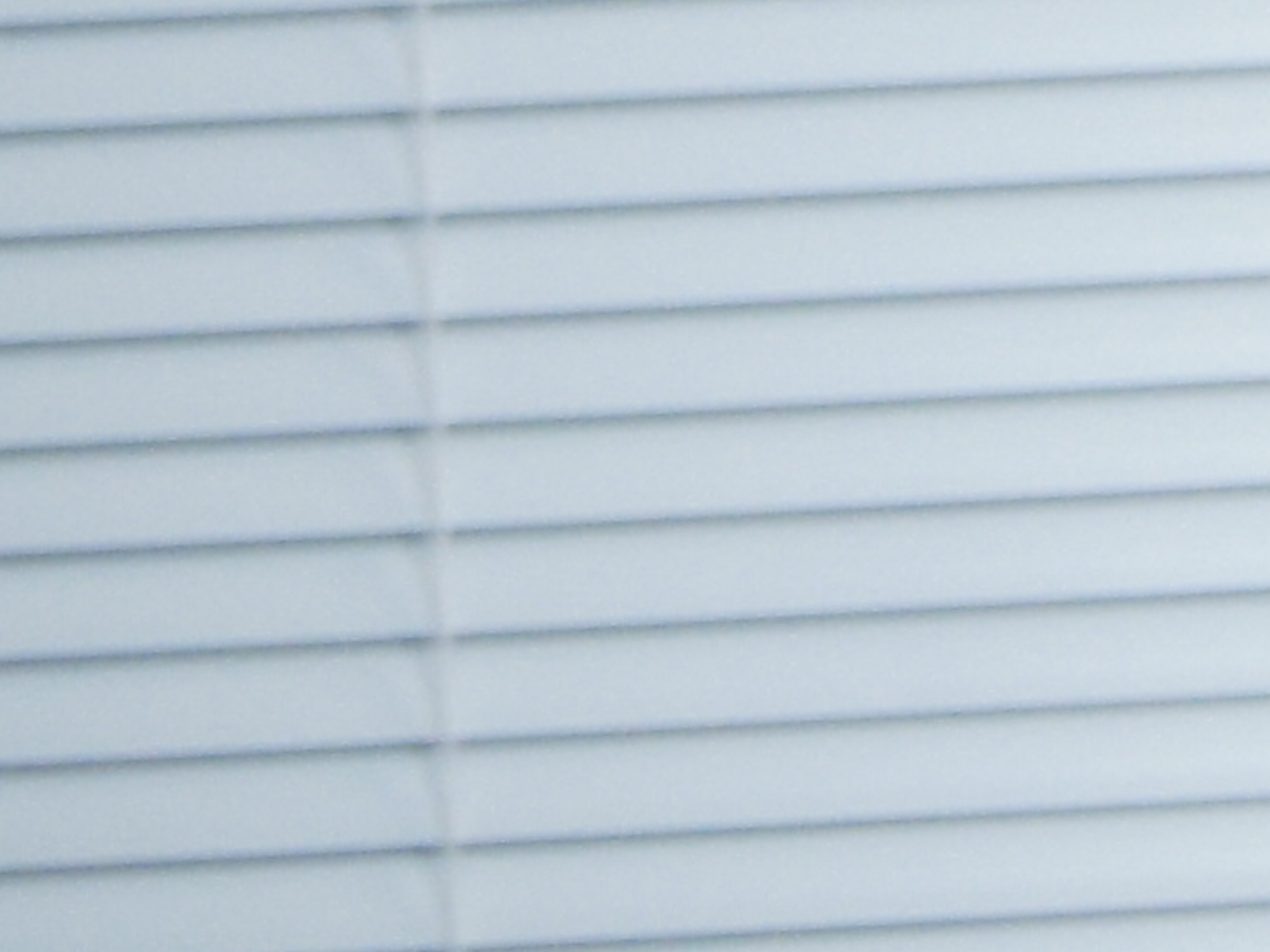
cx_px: 4233
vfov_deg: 4.3
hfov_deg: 5.4
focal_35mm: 337
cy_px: -1709
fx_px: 12370
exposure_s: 1/160
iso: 800
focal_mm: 35
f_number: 5
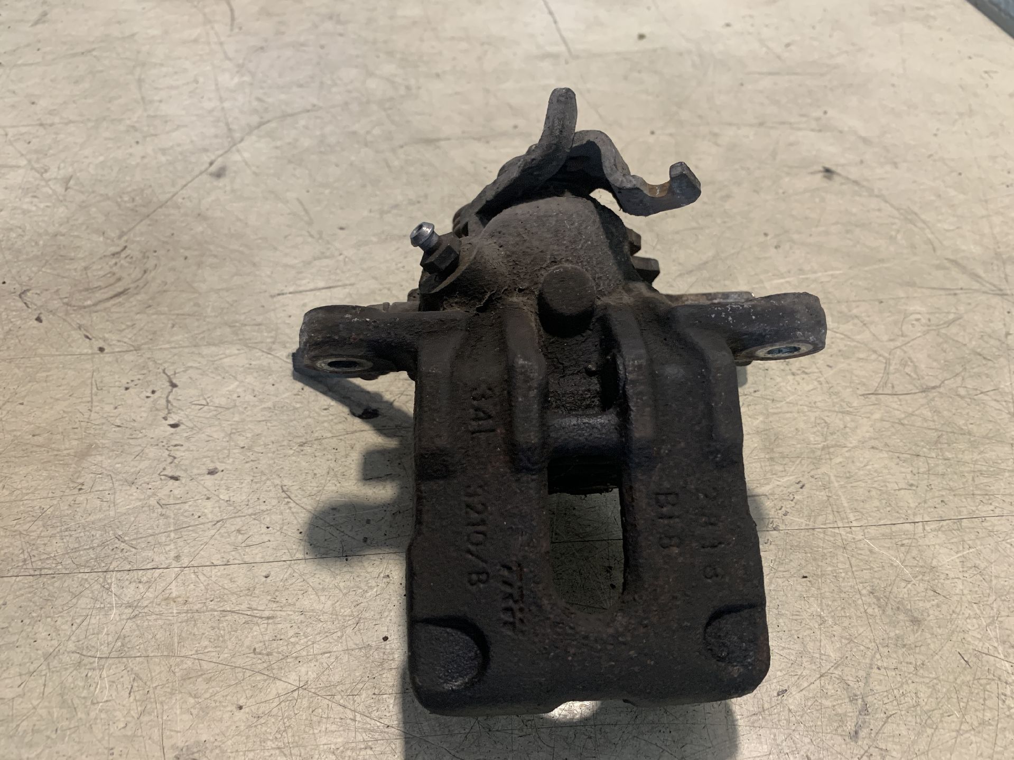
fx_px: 762
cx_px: 507
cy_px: 380
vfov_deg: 53.1
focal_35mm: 26
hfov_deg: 67.3
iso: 200
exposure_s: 1/50
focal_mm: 4.25
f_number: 1.8
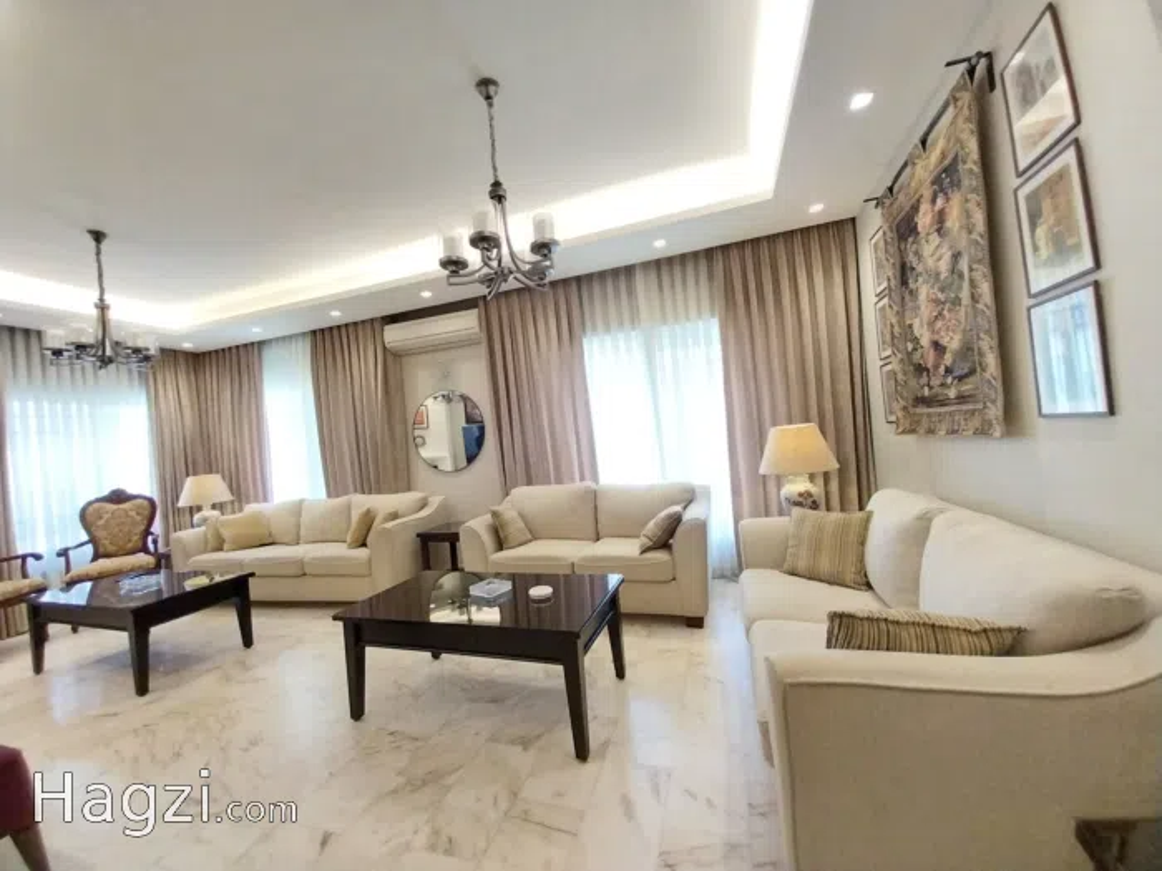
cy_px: 436
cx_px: 581
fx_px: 436
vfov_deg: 89.9
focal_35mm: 13
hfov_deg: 106.2
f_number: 2.2
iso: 200
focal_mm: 1.3
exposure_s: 1/33
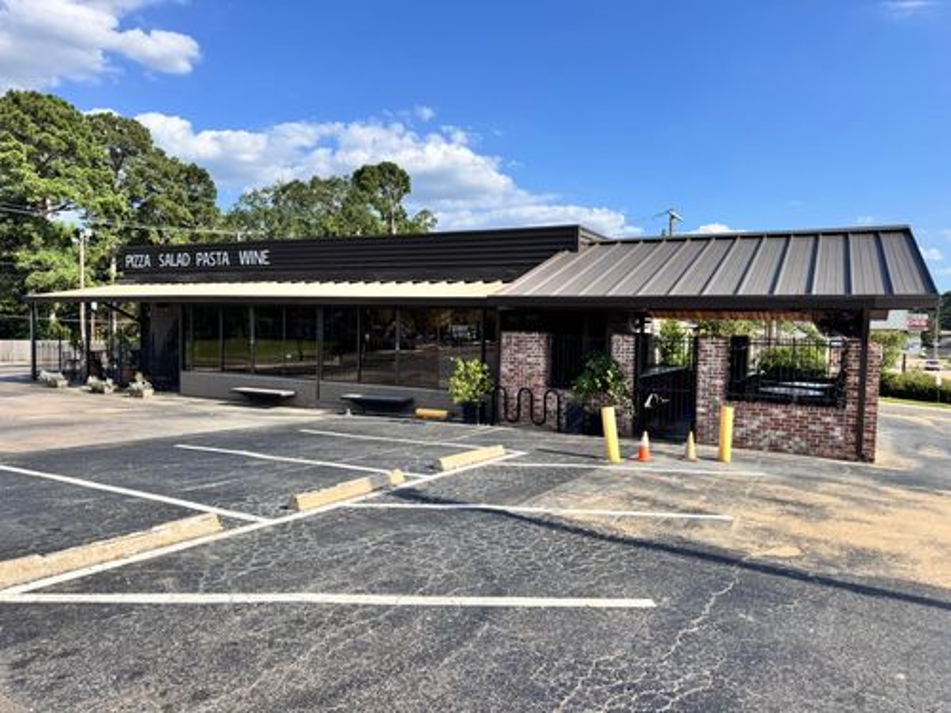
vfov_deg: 56.8
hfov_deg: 71.6
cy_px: 356
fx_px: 659
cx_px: 476
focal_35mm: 24
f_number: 1.78
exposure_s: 1/3802
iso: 80
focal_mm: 6.76
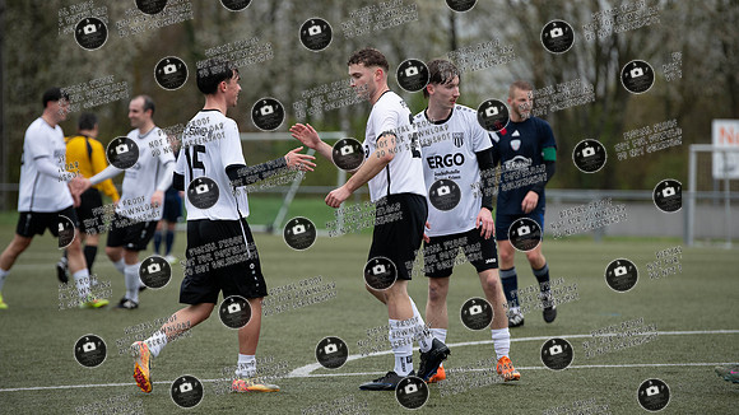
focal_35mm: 201
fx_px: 3934
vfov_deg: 6.0
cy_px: 168
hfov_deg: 10.7
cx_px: 382
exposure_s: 1/1600
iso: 500
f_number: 3.5
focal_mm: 185
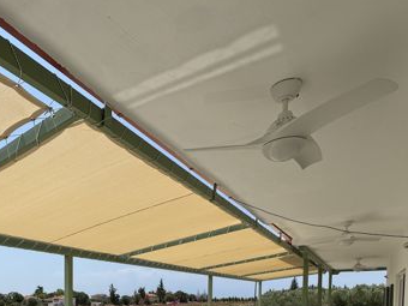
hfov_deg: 57.1
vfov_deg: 41.4
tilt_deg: -2.9
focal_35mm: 29
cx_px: 82
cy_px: 312
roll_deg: +0.1
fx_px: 342
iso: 50
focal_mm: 2.22
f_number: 2.2
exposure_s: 1/2985
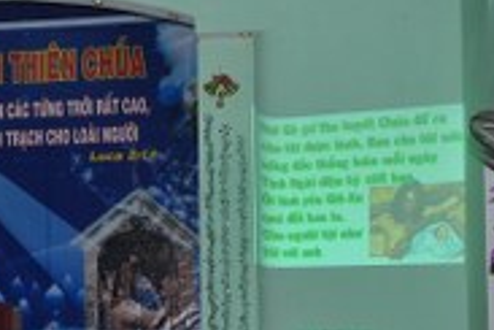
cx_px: -38
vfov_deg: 12.4
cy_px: 262
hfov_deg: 18.0
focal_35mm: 110
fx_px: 1509
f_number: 5.6
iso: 200
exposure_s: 1/100
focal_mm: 30
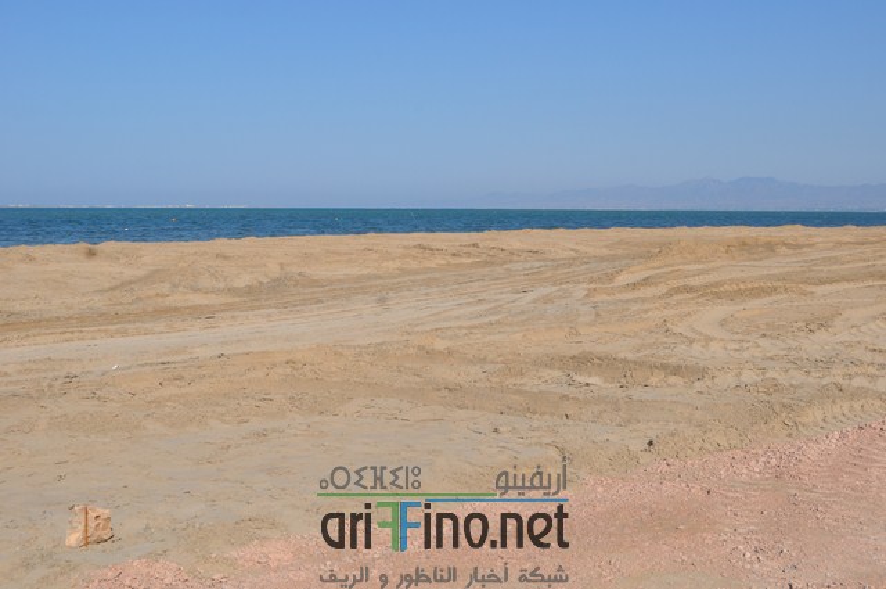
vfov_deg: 28.0
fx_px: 1180
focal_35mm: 48
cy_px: 294
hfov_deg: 41.2
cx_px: 443
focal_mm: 32
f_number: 10
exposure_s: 1/400
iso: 200
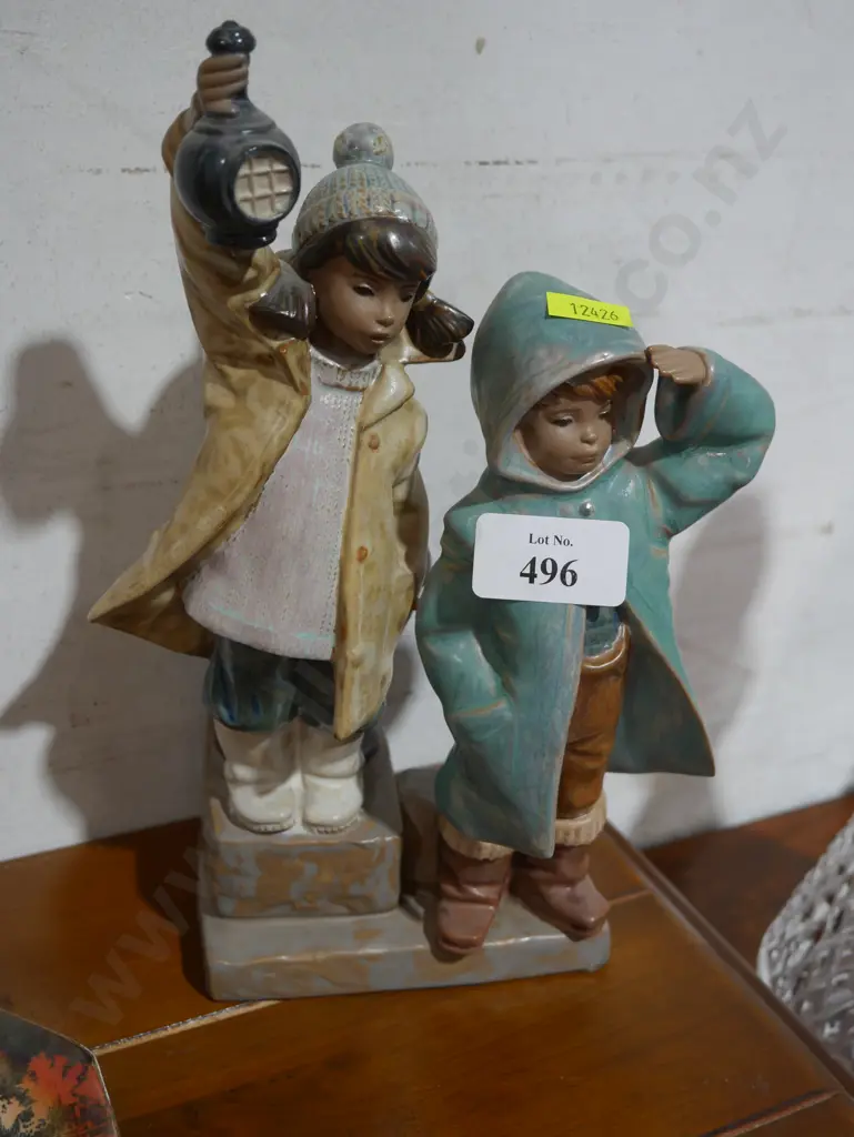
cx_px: 427
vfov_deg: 44.8
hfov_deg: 34.4
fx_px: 1380
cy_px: 568
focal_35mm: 42
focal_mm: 21
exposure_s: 1/60
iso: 400
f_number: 4.6
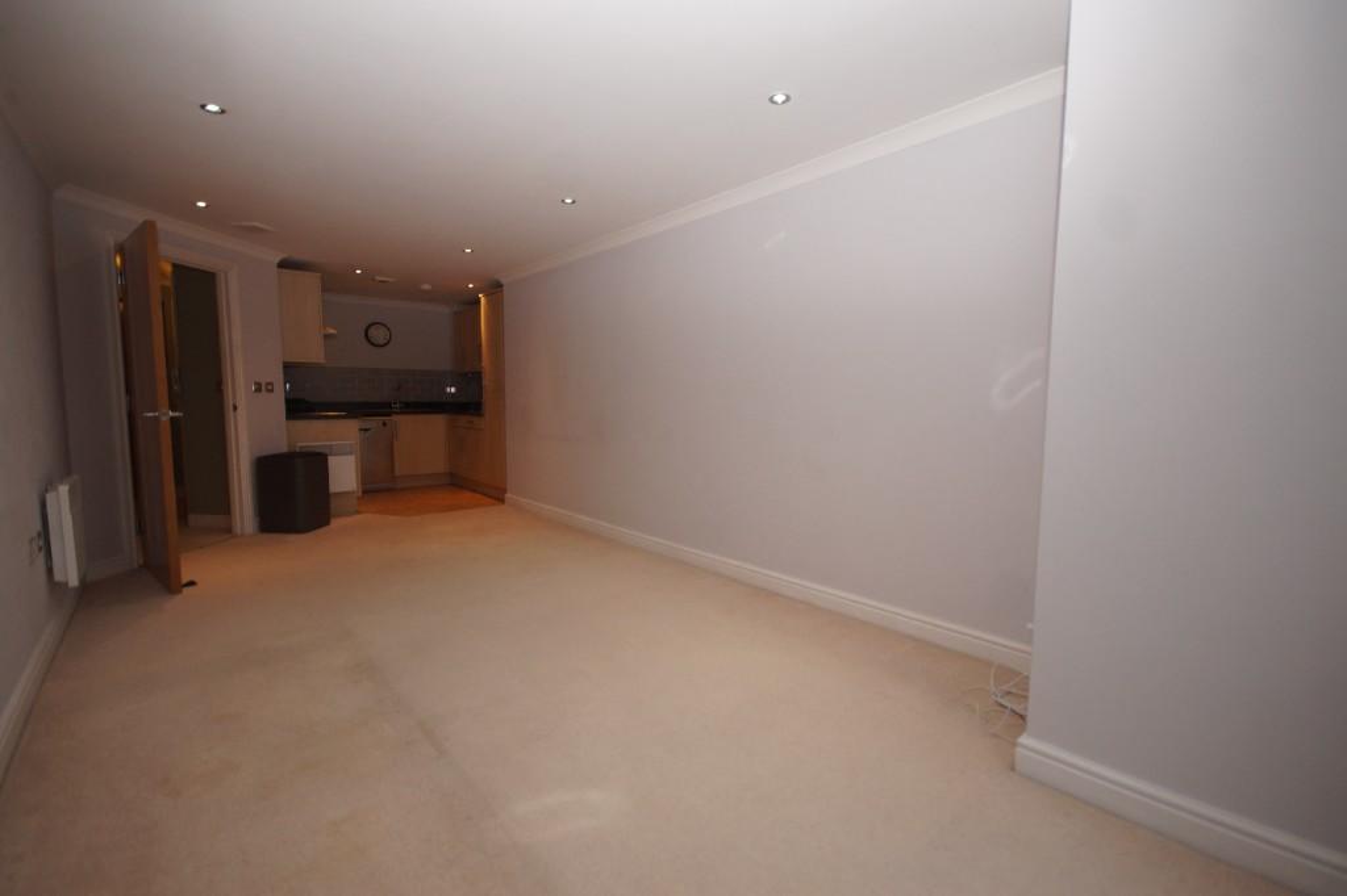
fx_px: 561
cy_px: 448
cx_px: 674
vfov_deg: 77.3
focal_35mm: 15
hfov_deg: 100.4
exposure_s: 1/60
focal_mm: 10
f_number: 4
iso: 320
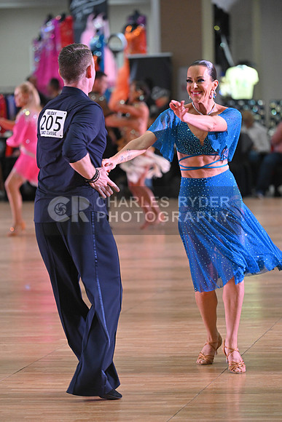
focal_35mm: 200
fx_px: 2348
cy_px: 211
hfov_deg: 6.9
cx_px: 141
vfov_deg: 10.3
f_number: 5
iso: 3200
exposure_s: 1/320
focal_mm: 200
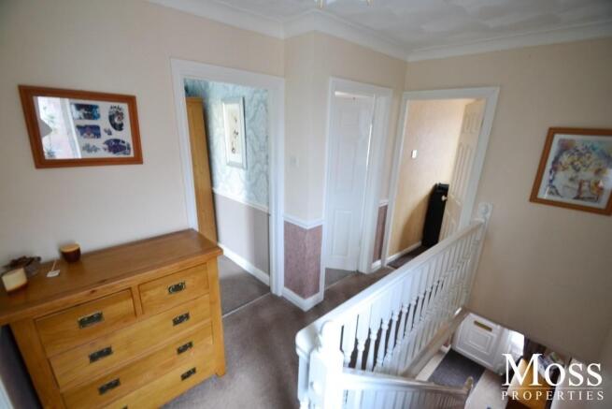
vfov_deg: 77.4
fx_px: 255
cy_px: 204
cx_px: 306
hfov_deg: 100.4
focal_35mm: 15
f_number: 3.5
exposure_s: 1/5
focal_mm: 10
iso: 800
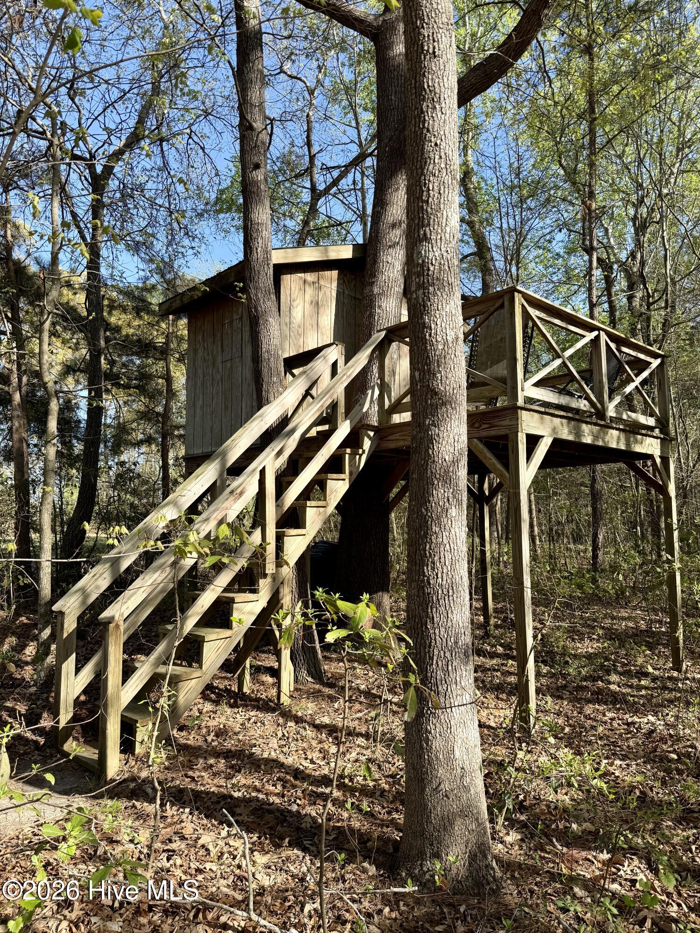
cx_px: 350
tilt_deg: +5.7
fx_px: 647
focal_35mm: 24
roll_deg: +0.5
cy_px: 466
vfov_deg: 71.6
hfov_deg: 56.8
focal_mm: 6.76
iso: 80
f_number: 1.78
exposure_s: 1/1230
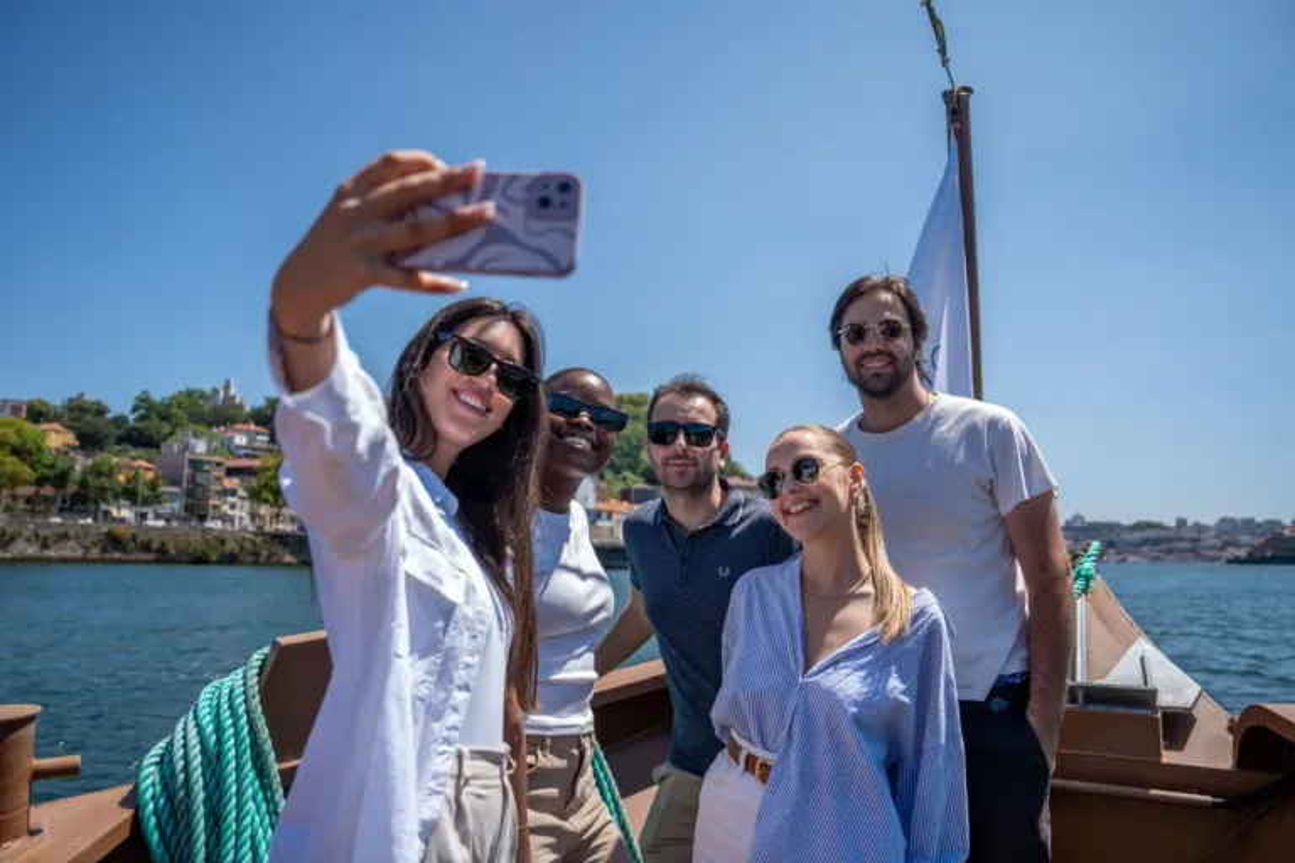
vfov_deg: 53.1
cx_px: 648
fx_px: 863
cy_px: 432
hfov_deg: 73.7
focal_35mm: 24
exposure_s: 1/2000
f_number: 2.8
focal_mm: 24
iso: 100
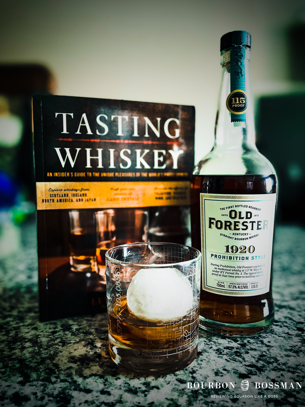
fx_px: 305
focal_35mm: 26
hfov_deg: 53.1
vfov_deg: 67.3
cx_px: 152
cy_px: 204
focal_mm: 5.1
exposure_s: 1/40
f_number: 1.6
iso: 640
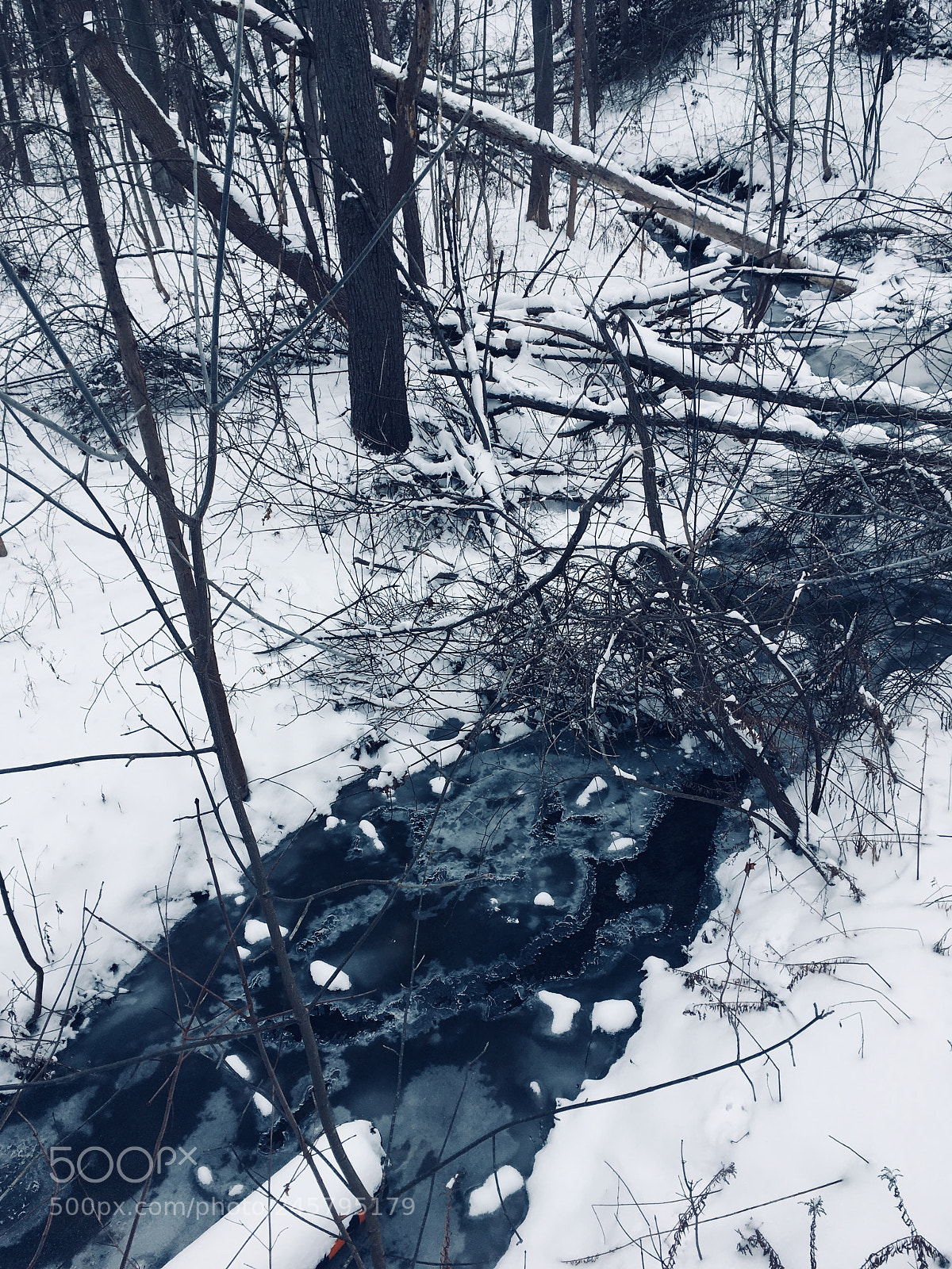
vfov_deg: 61.7
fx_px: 1063
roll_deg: +3.7
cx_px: 476
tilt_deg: -32.2
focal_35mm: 29
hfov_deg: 48.2
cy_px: 634
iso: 25
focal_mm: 4.15
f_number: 2.2
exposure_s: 1/381
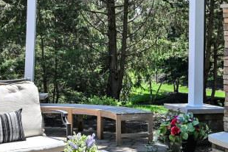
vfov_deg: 19.9
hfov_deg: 29.6
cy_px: 36
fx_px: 431
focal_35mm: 68
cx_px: 97
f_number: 6.3
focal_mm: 14
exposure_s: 1/250
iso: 100
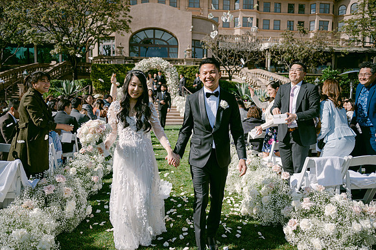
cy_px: 125
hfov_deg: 65.5
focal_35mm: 28
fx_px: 292
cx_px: 188
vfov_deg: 46.4
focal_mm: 28
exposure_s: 1/3200
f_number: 2.8
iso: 100
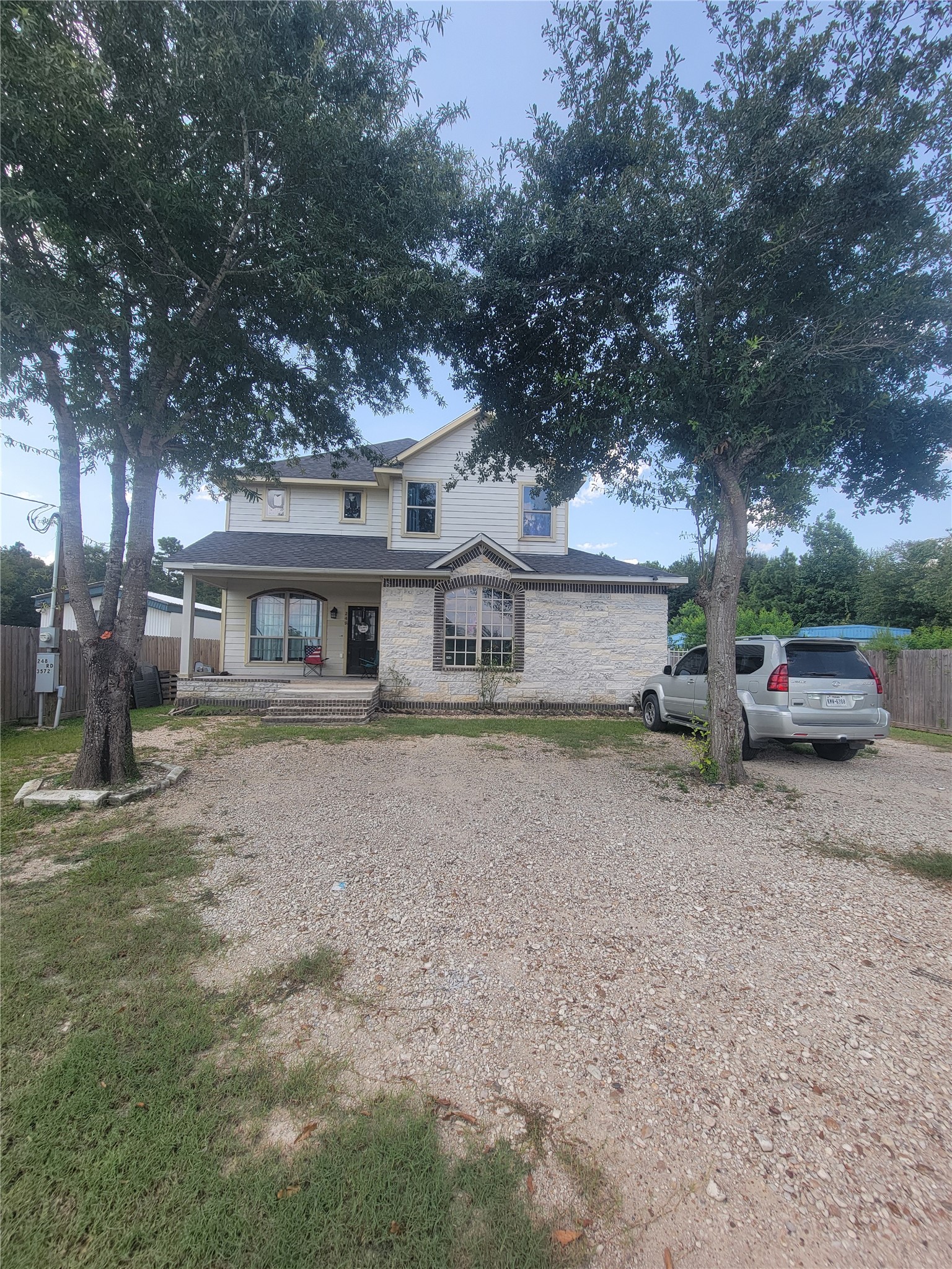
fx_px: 477
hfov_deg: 89.9
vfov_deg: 106.2
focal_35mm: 13
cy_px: 634
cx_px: 476
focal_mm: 2.2
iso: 50
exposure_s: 1/666
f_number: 2.2
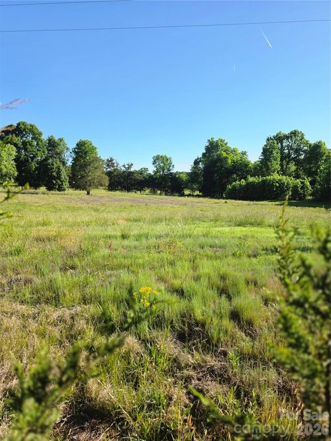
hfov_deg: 58.9
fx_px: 293
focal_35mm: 23
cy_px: 220
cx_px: 166
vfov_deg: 73.9
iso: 64
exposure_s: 1/5015
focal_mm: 6.5
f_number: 1.4
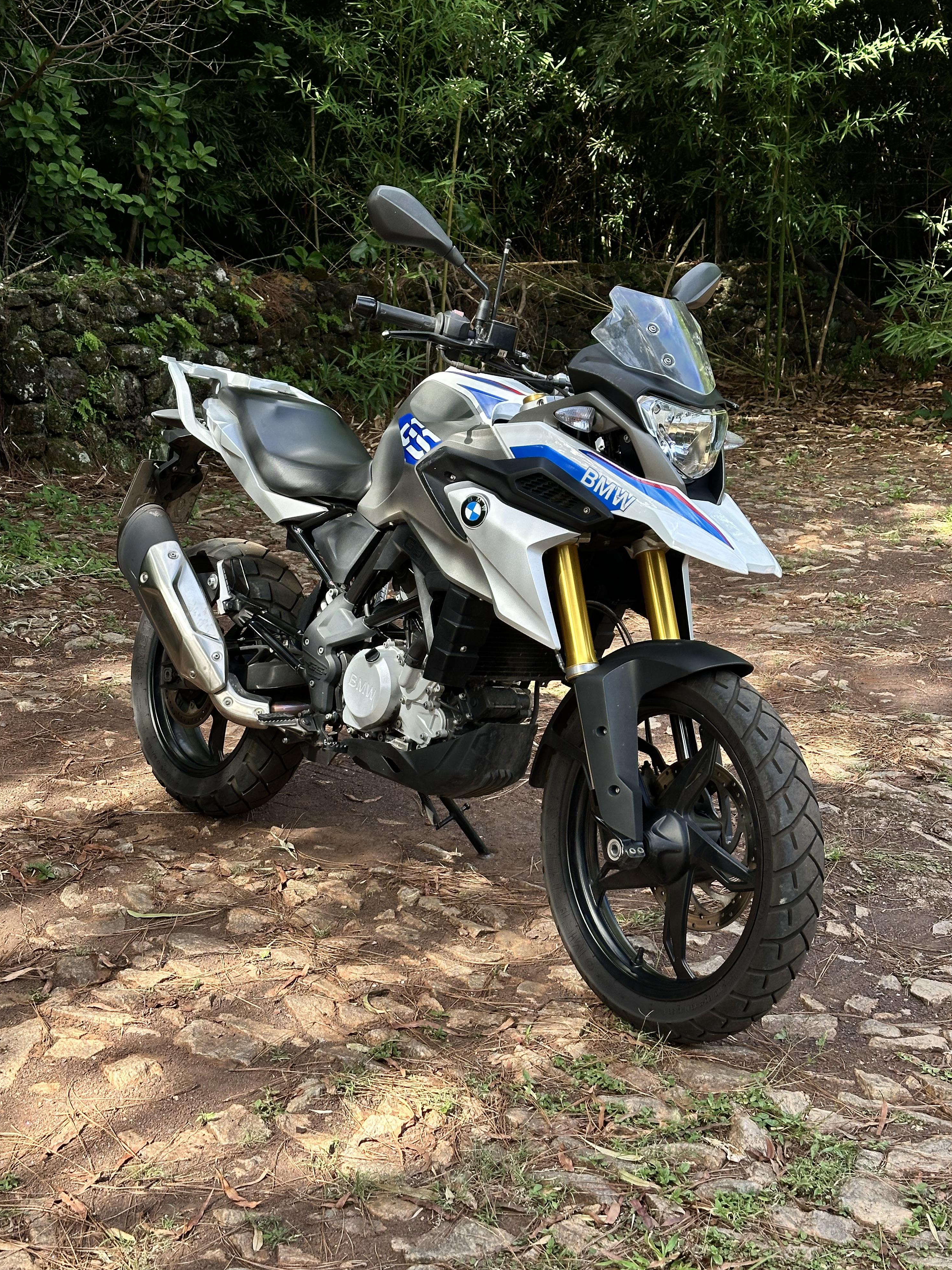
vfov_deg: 38.9
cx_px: 473
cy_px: 626
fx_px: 1797
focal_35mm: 49
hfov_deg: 29.7
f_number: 1.78
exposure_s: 1/587
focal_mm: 6.86
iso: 64
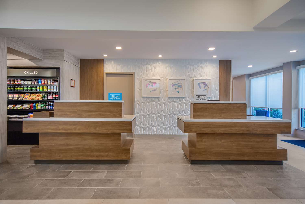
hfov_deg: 81.2
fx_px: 178
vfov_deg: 59.5
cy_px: 102
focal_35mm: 21
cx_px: 152
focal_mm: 14
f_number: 7.1
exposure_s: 1/15
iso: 250
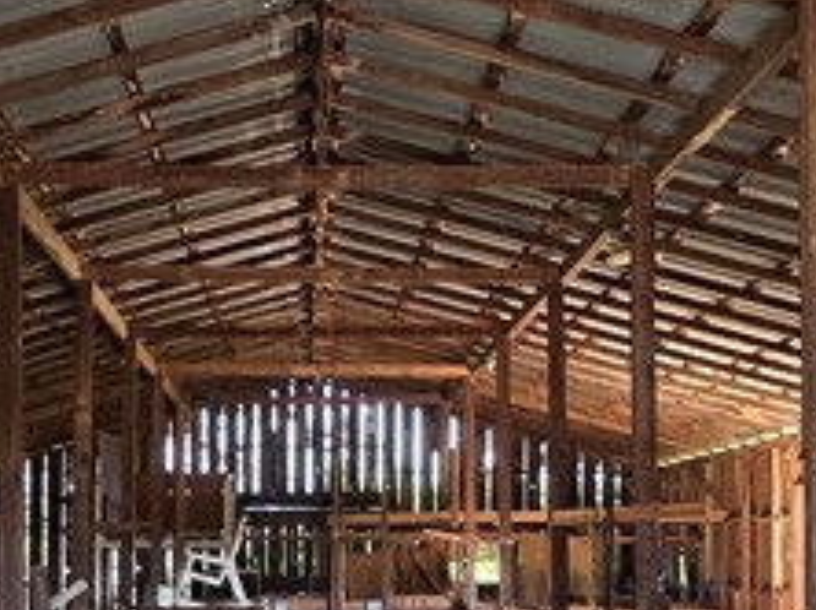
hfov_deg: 31.8
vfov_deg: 23.6
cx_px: 232
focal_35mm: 60
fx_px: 1413
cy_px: 573
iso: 250
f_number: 1.9
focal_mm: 2.2
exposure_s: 1/60
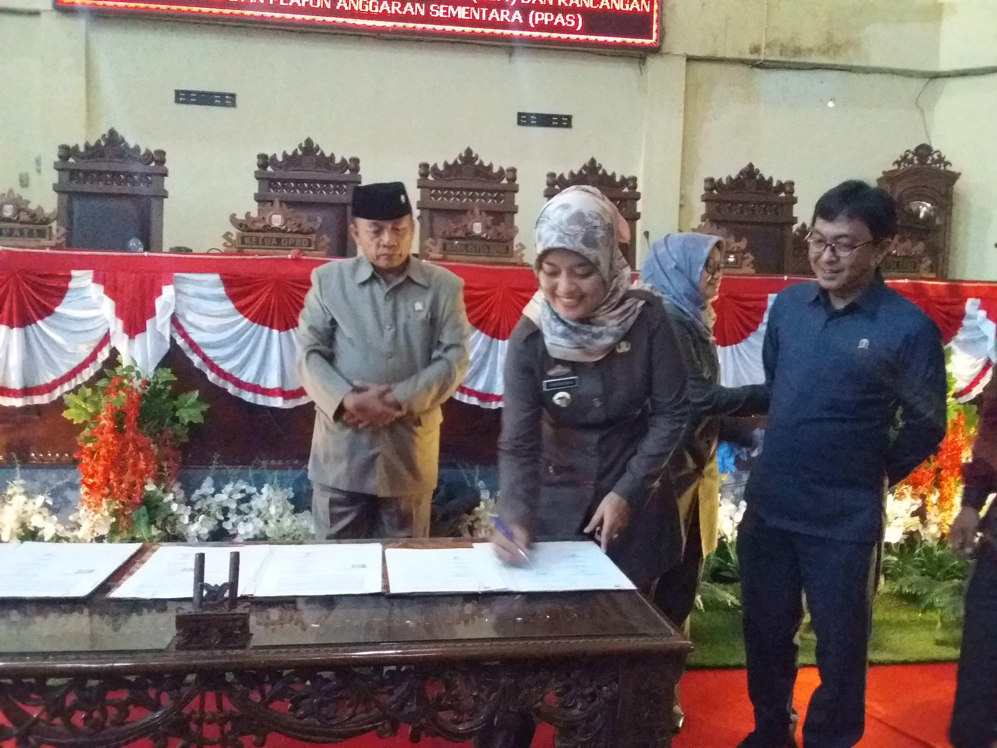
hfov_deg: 58.4
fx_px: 893
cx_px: 498
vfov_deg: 45.4
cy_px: 374
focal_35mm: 31
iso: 640
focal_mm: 3.3
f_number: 2.2
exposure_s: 1/17
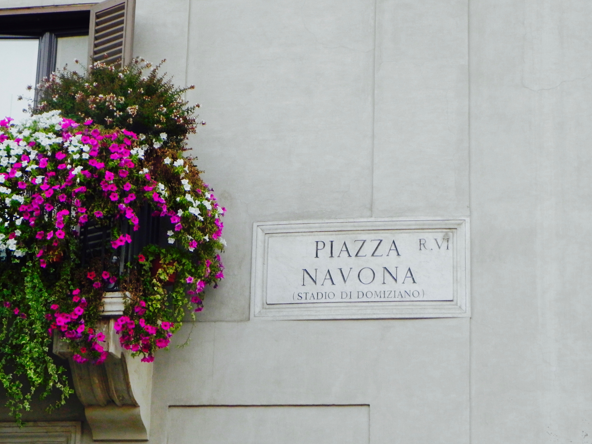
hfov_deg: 18.9
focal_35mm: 104
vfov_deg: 14.2
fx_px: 1779
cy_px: 221
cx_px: 291
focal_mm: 16.9
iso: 400
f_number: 4
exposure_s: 1/27.8
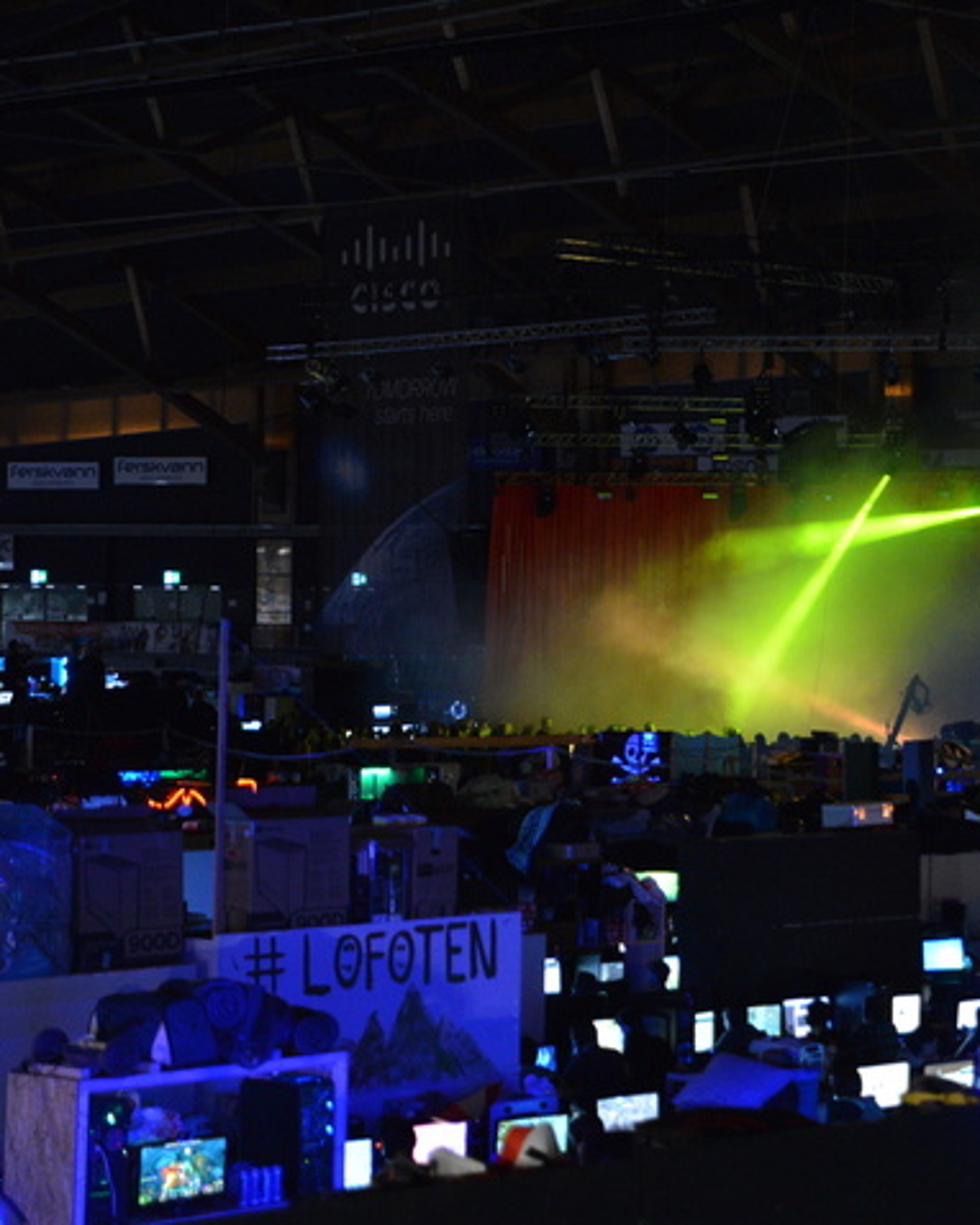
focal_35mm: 109
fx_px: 3949
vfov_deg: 17.6
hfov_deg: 13.9
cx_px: 988
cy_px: 627
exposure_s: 1/80
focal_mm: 70
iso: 4500
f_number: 2.8
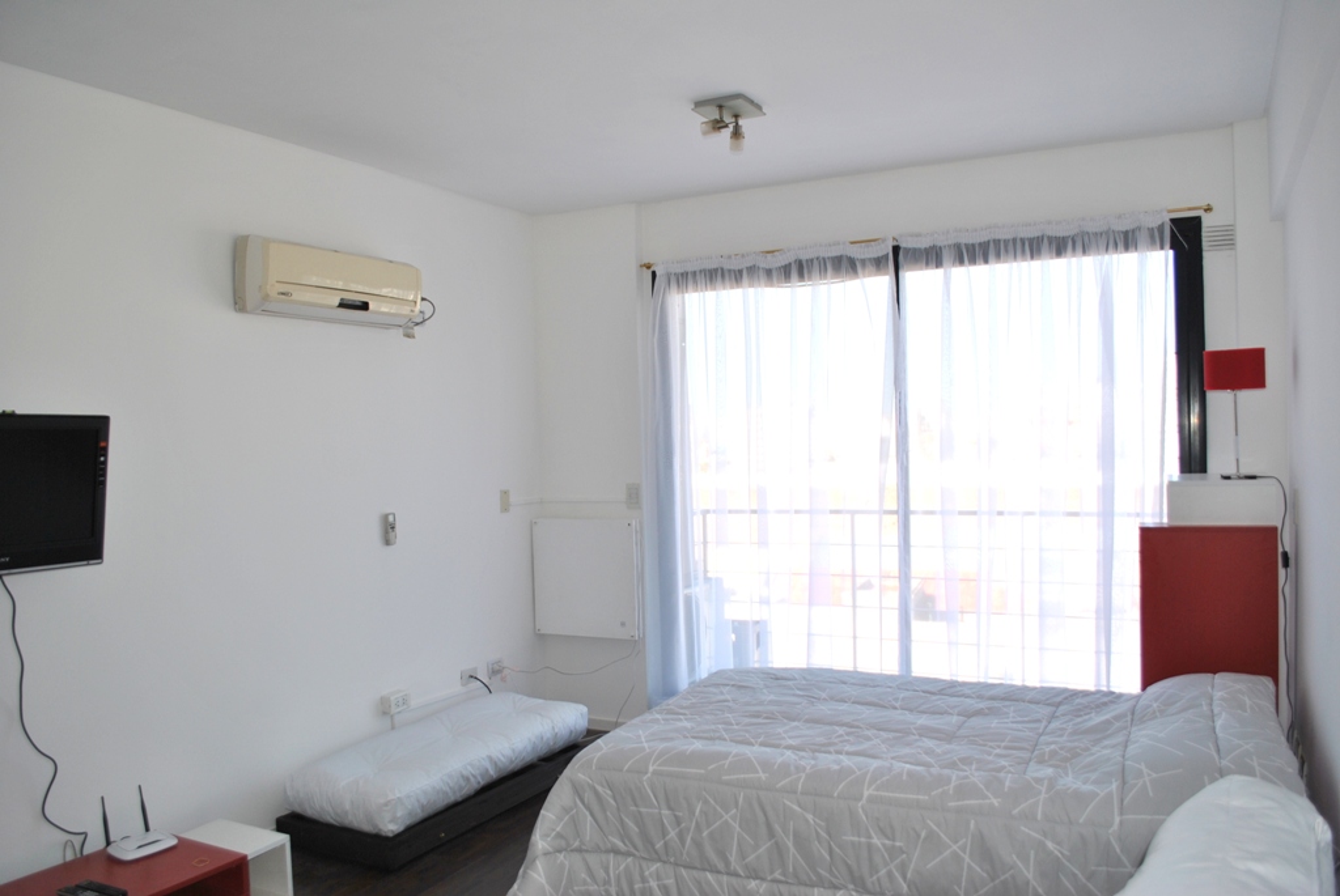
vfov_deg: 48.0
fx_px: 1006
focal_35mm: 27
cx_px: 670
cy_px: 448
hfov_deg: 67.3
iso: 100
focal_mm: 18
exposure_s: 1/200
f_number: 4
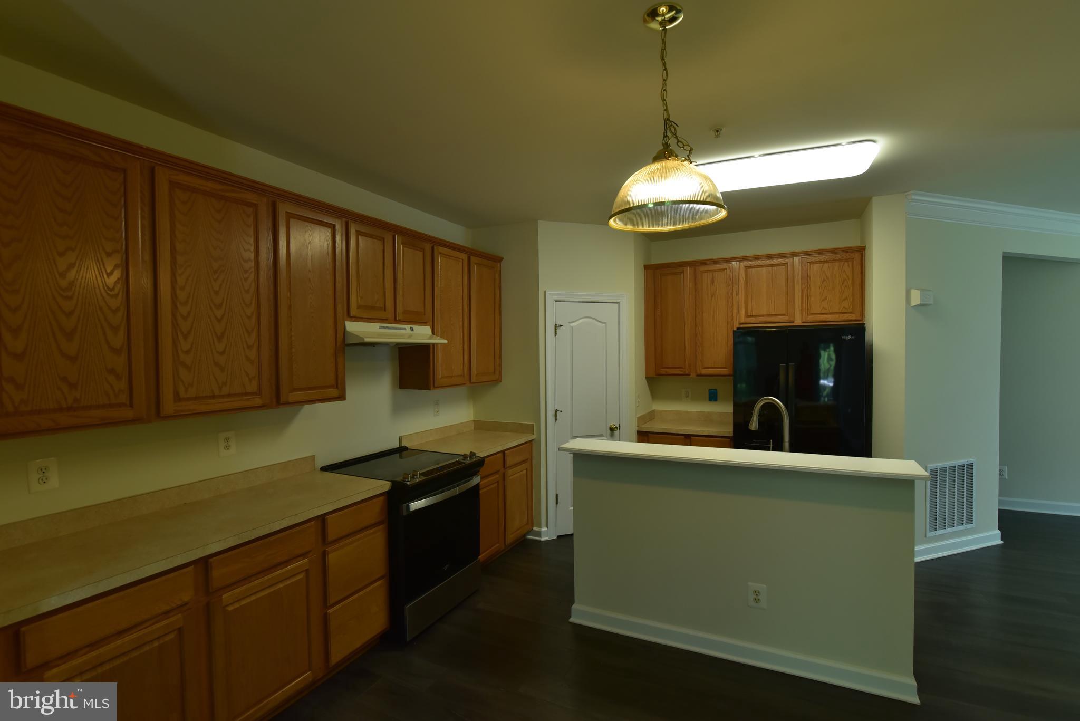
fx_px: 480
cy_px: 360
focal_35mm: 16
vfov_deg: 73.8
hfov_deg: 96.7
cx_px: 540
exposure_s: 1/100
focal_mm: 16
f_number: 5
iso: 800
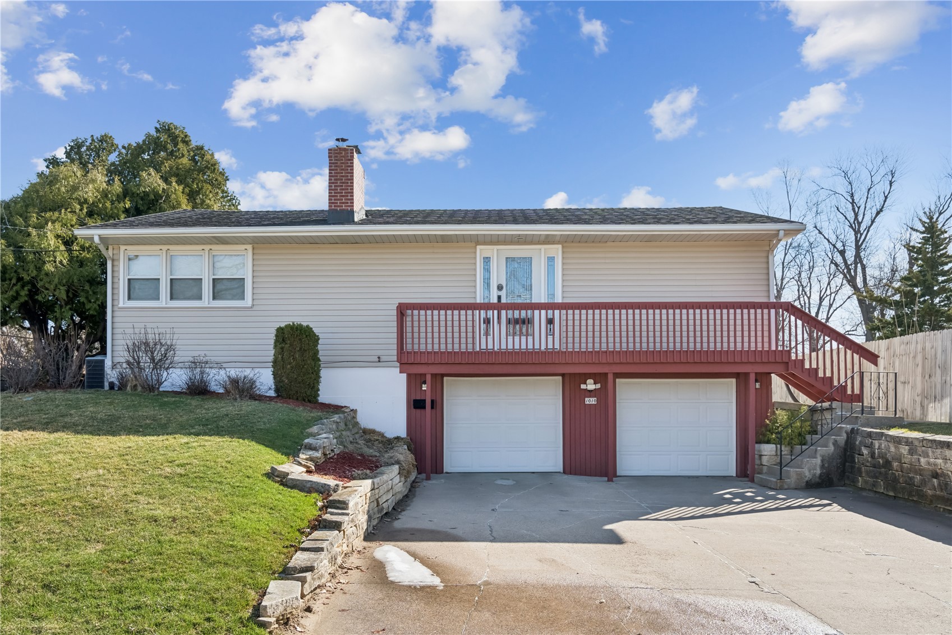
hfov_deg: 67.4
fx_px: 714
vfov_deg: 47.9
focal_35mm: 27
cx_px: 476
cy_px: 318
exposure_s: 1/1000
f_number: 8
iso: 400
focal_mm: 27
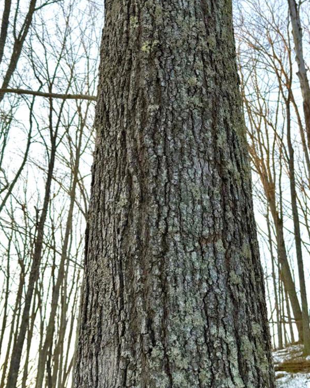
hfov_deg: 32.0
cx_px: 187
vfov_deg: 39.5
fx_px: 539
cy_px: 184
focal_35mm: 47
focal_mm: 6.76
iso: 80
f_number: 1.78
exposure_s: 1/627
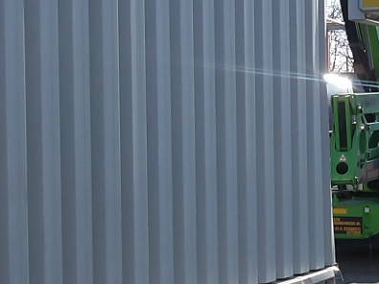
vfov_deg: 10.6
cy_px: 169
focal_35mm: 140
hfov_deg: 13.8
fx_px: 1532
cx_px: 414
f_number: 3
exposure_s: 1/716
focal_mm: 4.9
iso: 100
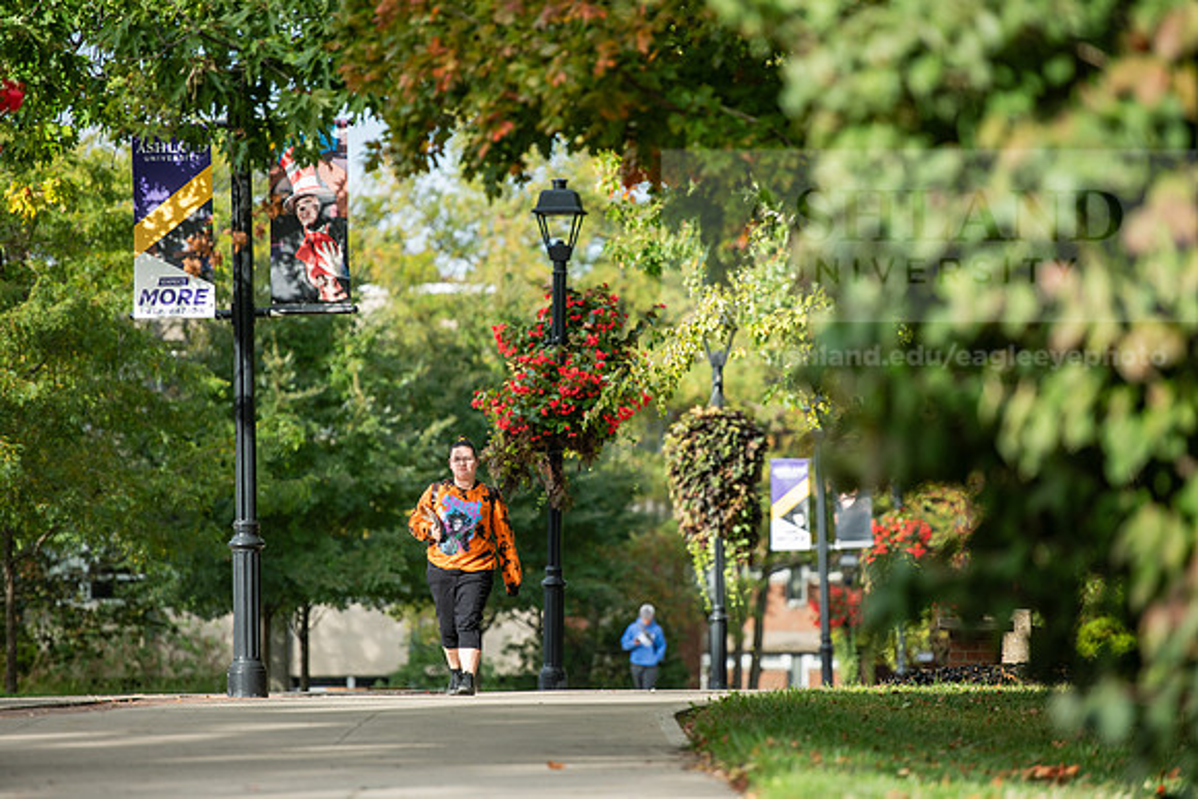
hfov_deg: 10.8
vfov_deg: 7.2
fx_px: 6324
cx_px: 599
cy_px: 400
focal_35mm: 190
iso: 160
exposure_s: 1/640
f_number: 3.2
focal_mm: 190
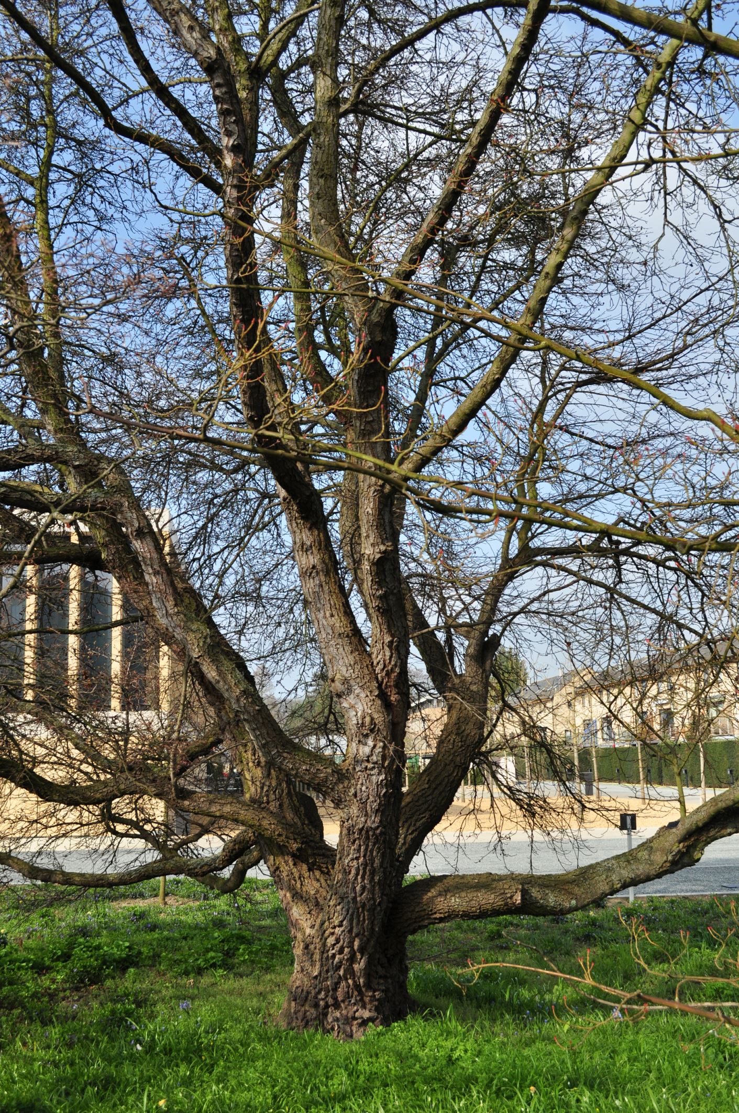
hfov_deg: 36.8
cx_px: 370
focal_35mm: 36
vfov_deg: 53.2
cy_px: 556
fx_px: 1111
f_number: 8
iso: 200
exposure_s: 1/500
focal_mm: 24
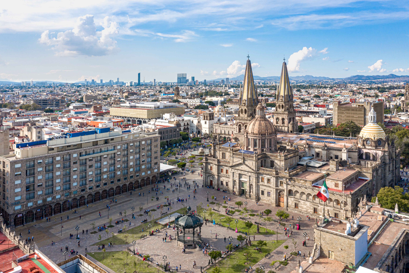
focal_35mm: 28
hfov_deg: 65.5
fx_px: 318
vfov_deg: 46.4
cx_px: 204
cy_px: 136
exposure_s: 1/160
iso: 100
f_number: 7.1
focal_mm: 10.3
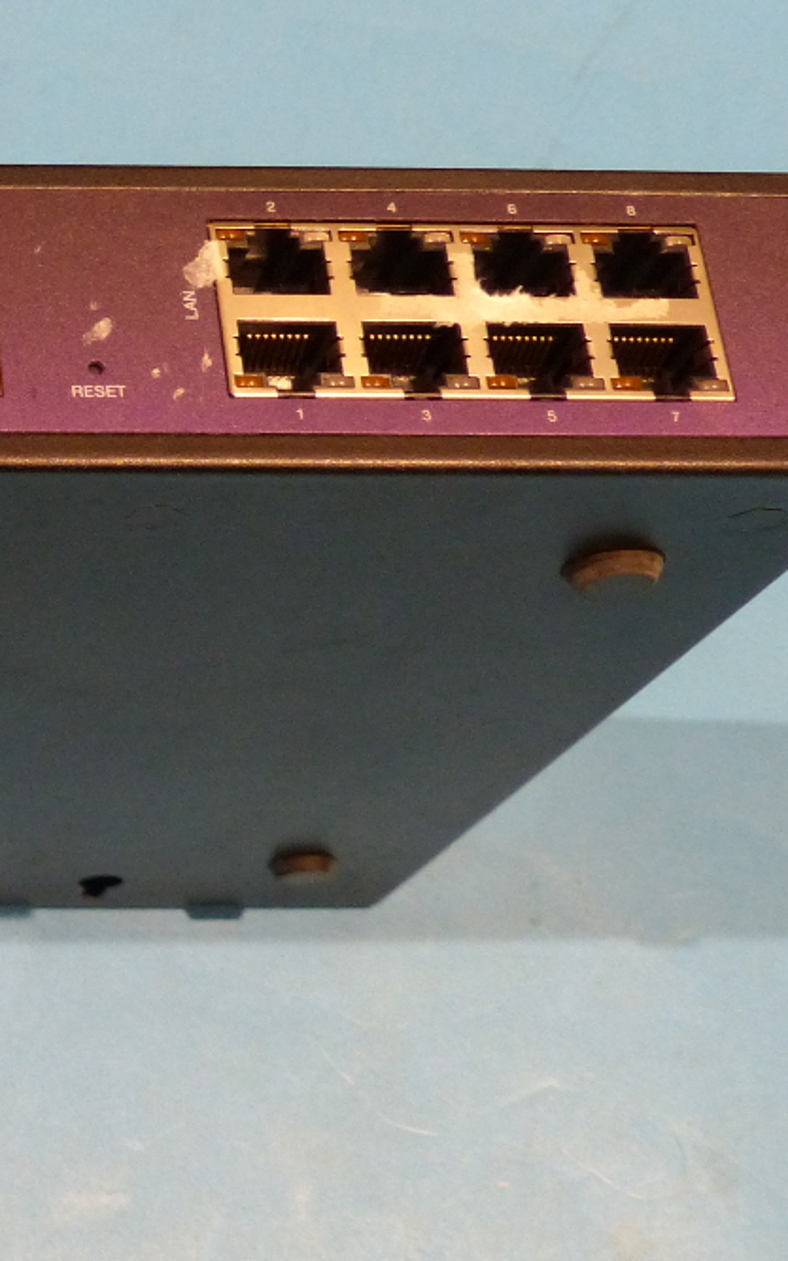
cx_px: -351
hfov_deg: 19.0
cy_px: 527
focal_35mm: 61
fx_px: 2096
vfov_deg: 33.4
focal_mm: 5.5
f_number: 2.8
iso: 400
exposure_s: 1/40
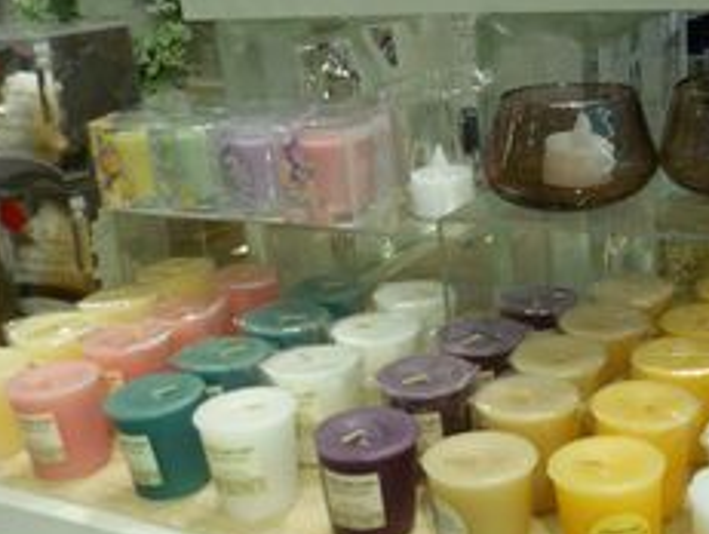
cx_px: 522
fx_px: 1026
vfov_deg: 29.2
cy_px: 293
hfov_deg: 37.3
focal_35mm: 50
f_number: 2.8
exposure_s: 1/30
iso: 250
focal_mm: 5.5
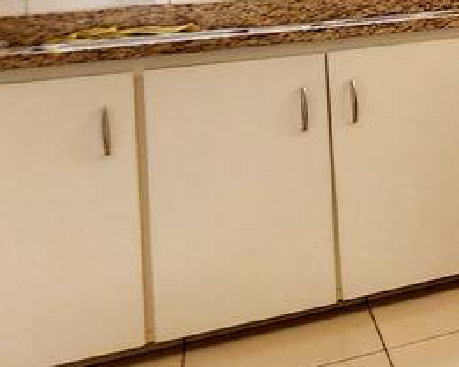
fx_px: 951
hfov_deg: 14.9
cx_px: 1115
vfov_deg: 20.3
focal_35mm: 70
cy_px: -88
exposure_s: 1/60.2
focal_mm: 2.2
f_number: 2.2
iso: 160
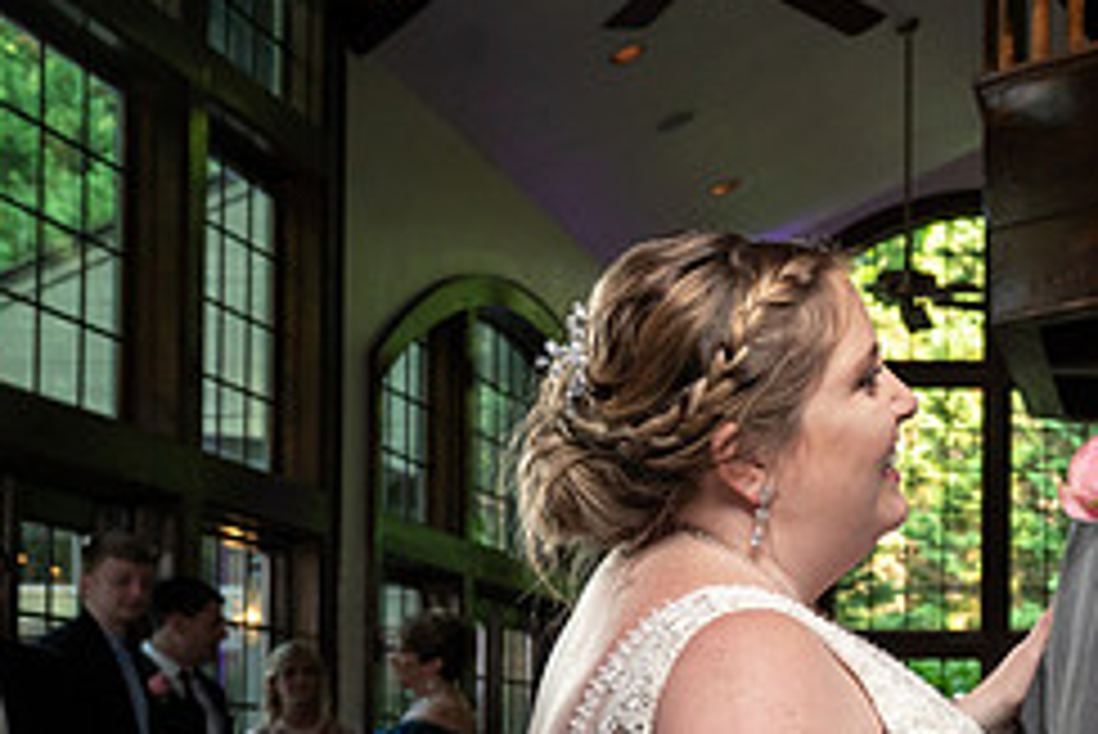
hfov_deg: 23.5
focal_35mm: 80
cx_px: 1256
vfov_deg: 16.8
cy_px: 673
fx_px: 2441
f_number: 5.6
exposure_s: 1/200
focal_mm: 33
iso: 2000
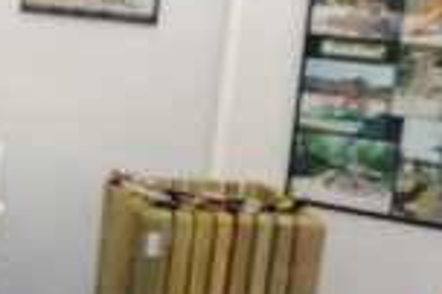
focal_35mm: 105
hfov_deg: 16.9
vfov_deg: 13.0
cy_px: 192
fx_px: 1288
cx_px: -294
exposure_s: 1/25
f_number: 3
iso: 400
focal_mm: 4.3
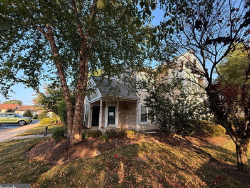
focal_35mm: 15
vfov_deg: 81.8
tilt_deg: +10.8
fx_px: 108
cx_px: 132
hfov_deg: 98.0
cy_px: 94
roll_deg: -0.7
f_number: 2.2
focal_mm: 2.22
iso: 64
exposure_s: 1/192
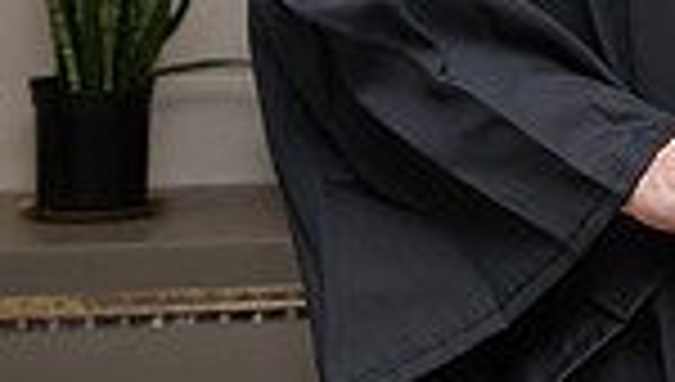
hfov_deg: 10.8
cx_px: 909
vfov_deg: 6.2
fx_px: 3478
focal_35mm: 194
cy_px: -209
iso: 1600
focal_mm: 48
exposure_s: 1/160
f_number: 7.1
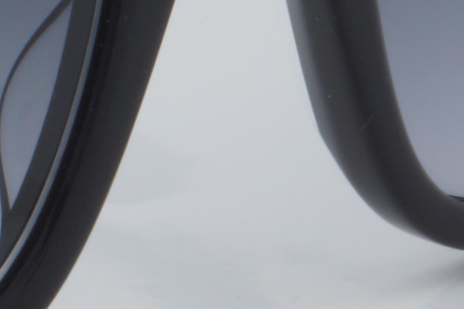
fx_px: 5310
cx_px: -299
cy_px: -111
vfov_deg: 3.3
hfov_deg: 5.0
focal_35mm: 412
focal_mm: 50
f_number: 32
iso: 100
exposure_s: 1/4
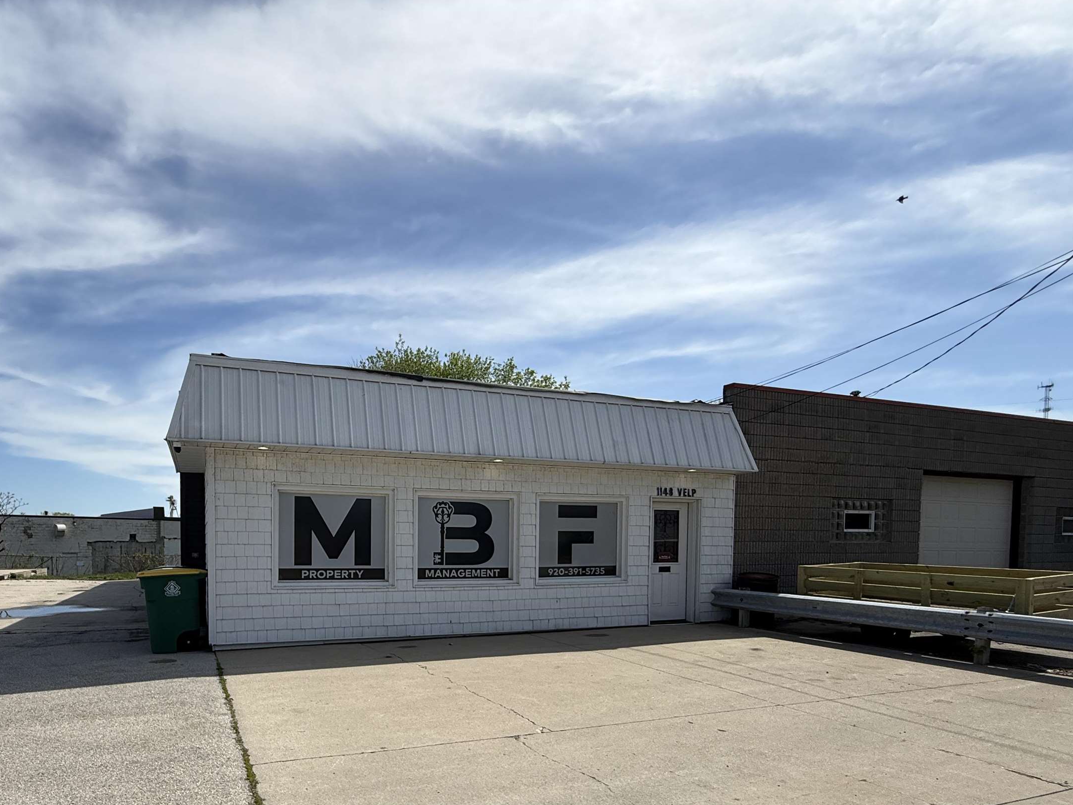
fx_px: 620
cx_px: 397
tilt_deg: -1.6
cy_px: 570
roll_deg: +0.2
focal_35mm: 20
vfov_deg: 63.3
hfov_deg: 80.1
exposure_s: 1/2506
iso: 50
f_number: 2.2
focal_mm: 2.22
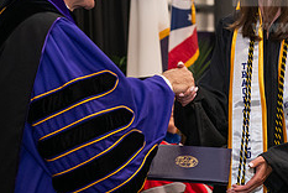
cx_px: 195
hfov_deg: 11.8
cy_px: 53
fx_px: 1394
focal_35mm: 174
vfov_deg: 7.9
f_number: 5
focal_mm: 70
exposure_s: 1/125
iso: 2000
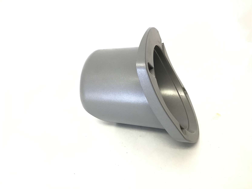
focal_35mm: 31
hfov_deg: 58.4
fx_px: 226
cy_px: 94
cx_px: 126
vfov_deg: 45.4
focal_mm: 3.3
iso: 40
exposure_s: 1/30
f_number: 2.4
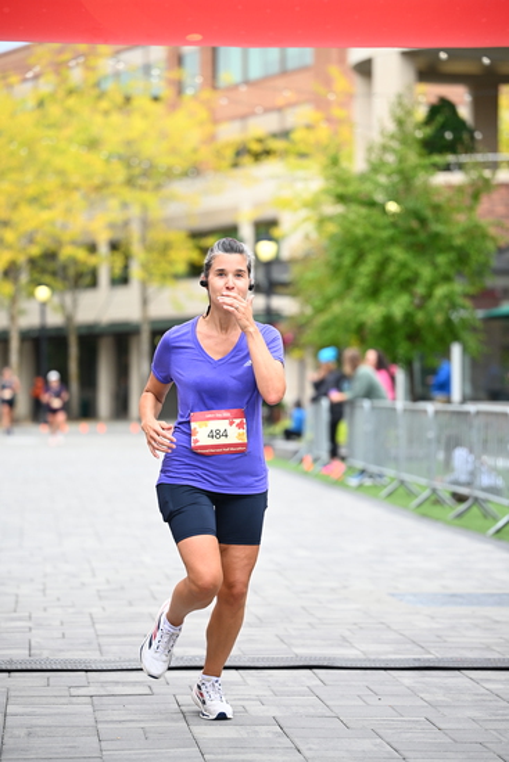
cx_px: 254
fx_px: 2331
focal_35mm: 110
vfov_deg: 18.6
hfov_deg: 12.5
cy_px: 381
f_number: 2.8
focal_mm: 110
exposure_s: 1/1600
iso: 640
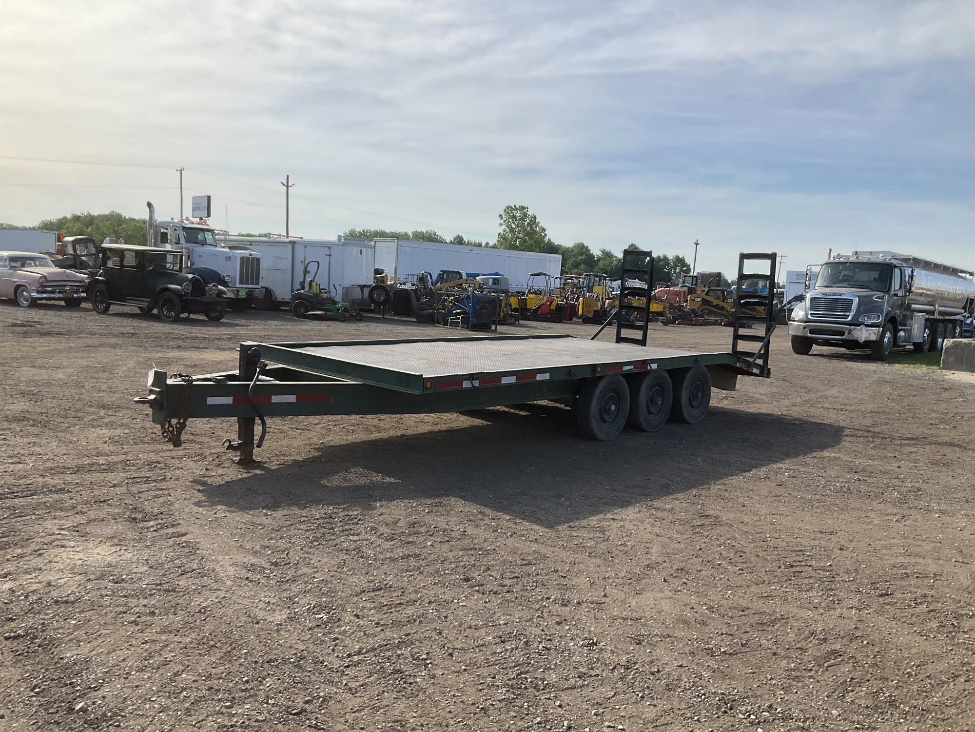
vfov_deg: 48.2
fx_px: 817
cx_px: 488
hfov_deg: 61.7
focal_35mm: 29
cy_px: 366
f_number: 1.8
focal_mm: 3
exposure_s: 1/1626
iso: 25
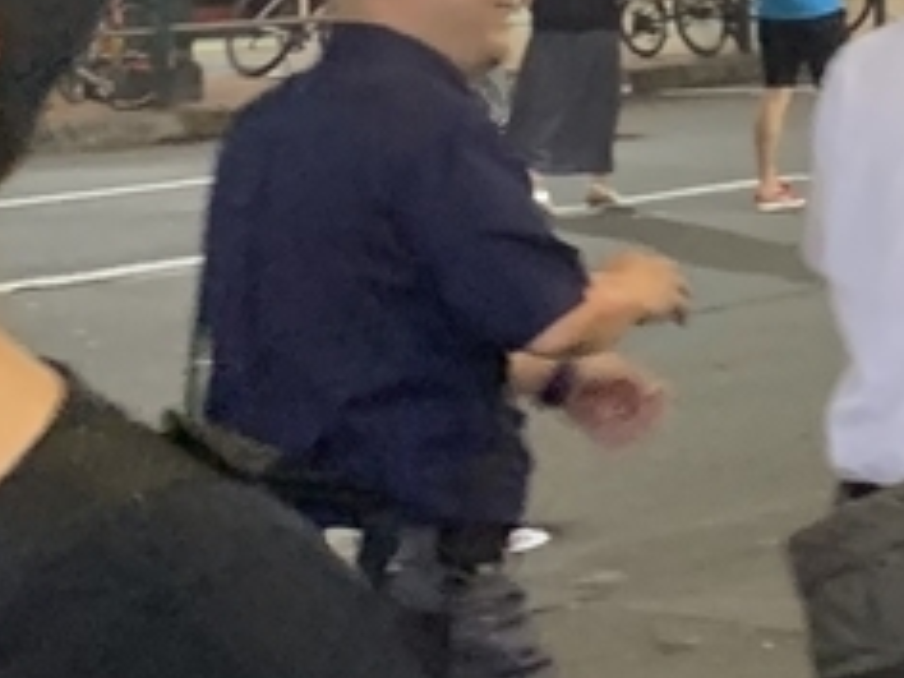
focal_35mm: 132
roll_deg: +1.5
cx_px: 1659
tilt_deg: -3.8
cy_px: 61
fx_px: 3447
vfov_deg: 11.2
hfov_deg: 13.3
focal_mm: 4.25
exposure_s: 1/50
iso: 200
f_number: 1.8
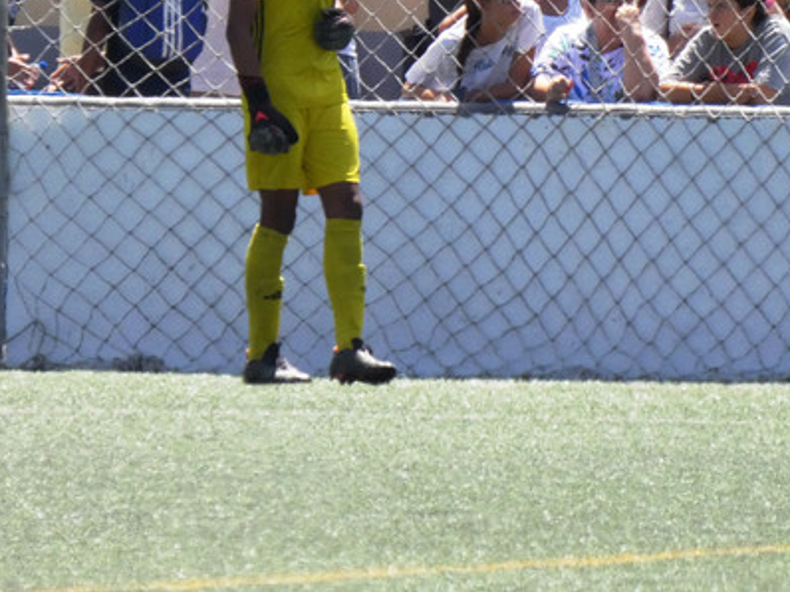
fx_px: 31384
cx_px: 532
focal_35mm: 1376
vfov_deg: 1.1
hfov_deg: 1.4
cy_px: 117
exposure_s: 1/1000
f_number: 5.6
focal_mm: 153.1
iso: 400
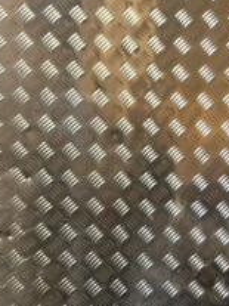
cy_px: 139
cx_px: -194
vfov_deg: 21.3
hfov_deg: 14.1
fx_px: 812
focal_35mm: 92
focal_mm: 22
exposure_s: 1/125
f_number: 5.6
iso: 3200
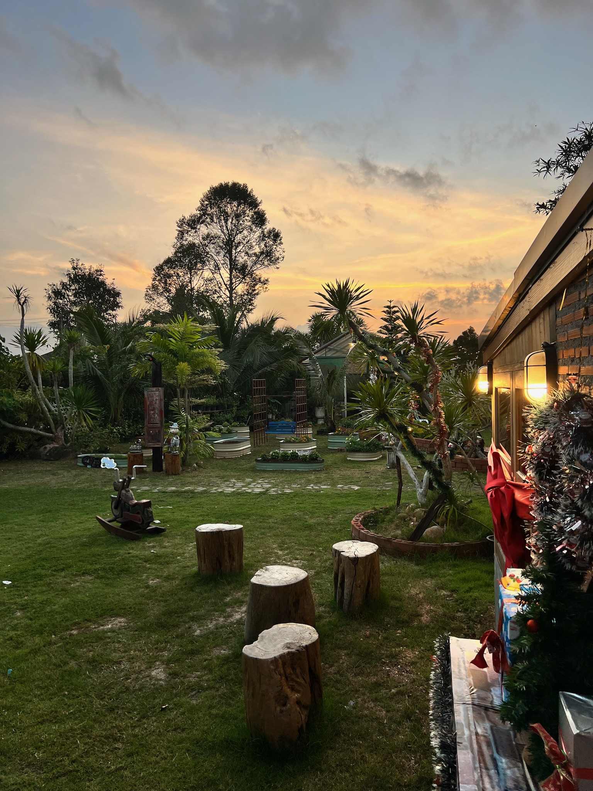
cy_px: 396
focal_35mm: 26
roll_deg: +0.6
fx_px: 594
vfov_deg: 67.3
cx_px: 296
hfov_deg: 53.1
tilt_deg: -0.5
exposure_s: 1/383
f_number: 1.5
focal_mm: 5.7
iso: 50
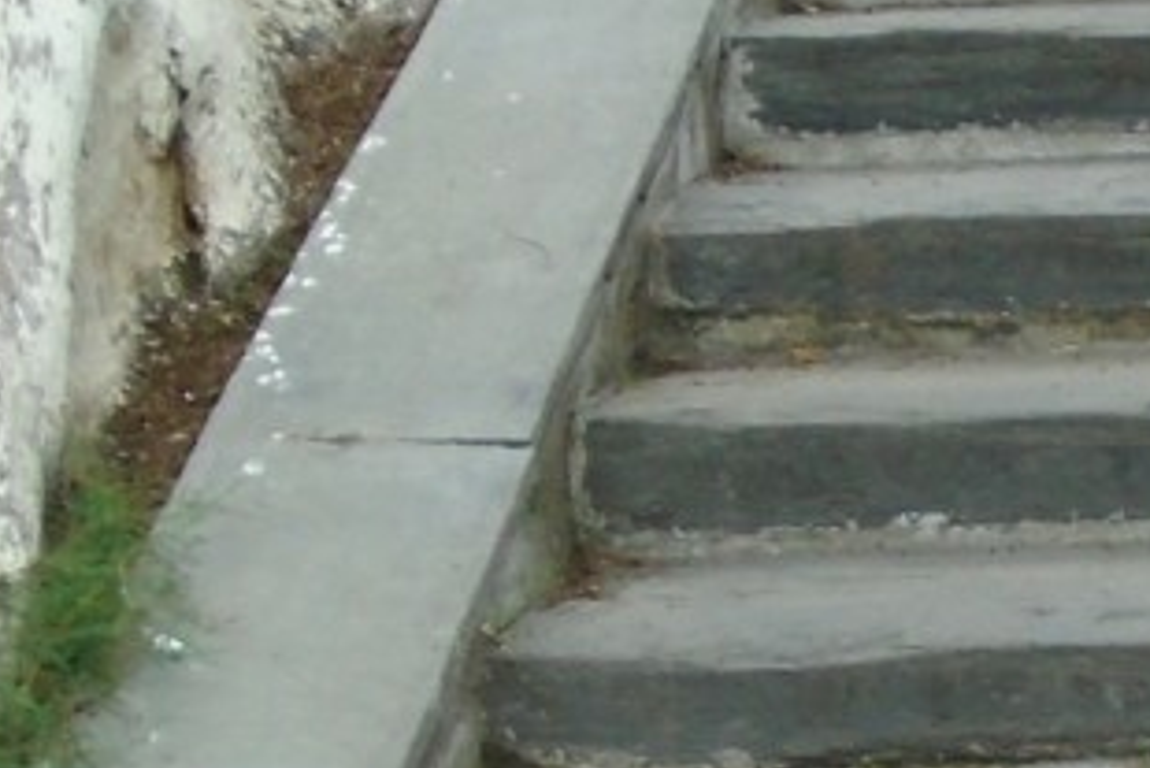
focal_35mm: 122
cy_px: 909
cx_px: 1896
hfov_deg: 15.1
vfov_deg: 11.1
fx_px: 3899
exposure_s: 1/320
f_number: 3.2
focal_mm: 4.6
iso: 100
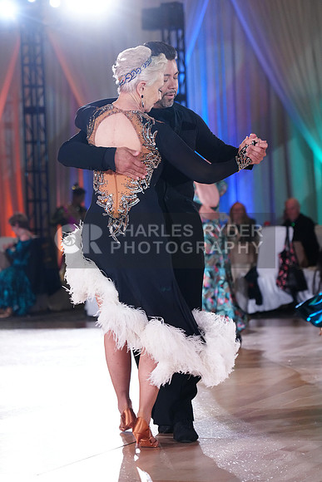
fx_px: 1408
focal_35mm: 105
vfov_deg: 19.5
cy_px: 241
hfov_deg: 13.0
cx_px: 161
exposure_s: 1/320
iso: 3200
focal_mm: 105
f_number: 4
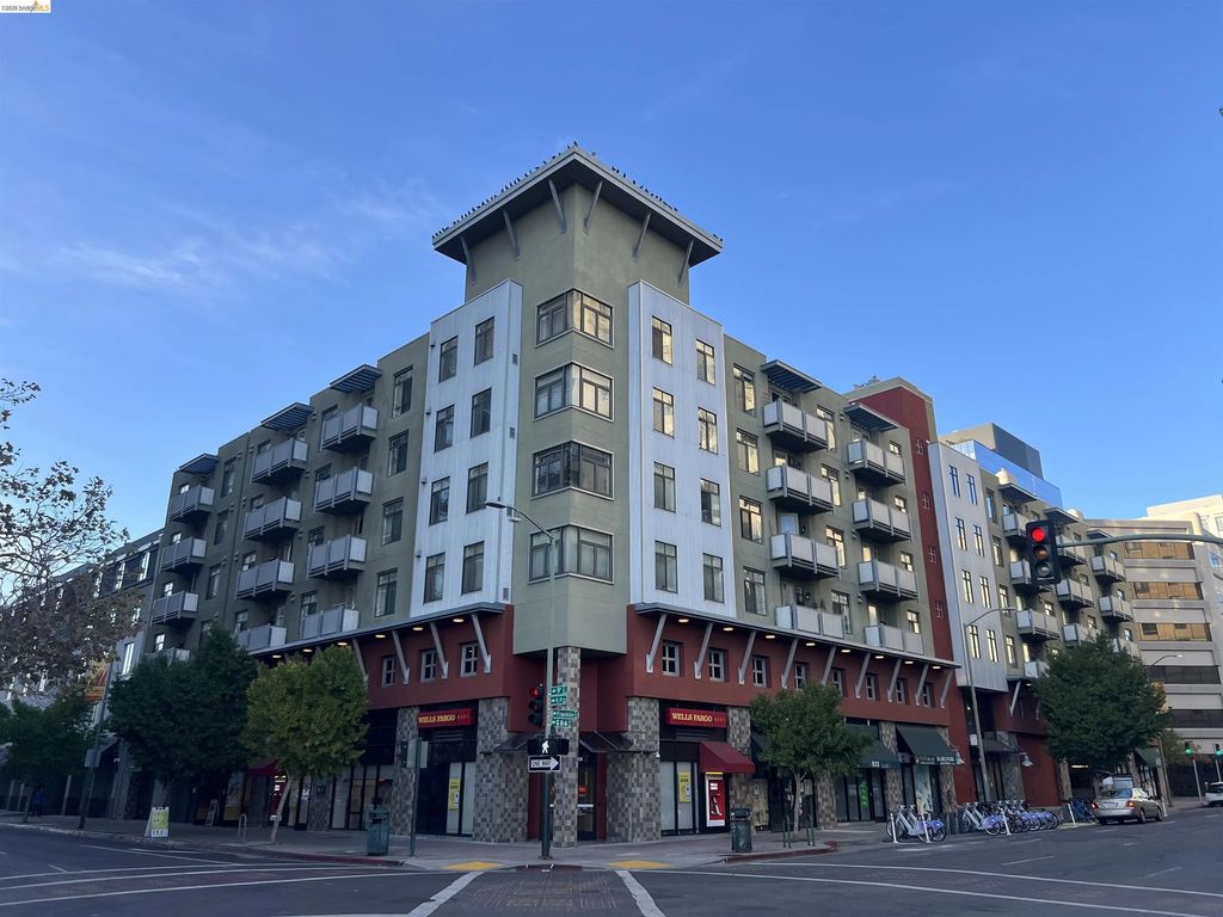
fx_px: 919
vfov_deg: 53.1
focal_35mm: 26
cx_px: 612
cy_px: 458
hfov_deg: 67.3
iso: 50
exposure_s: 1/1135
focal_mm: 5.7
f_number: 1.5
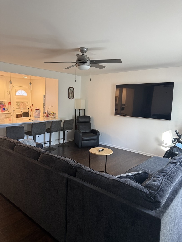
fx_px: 168
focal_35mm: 24
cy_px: 121
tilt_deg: -5.7
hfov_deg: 56.8
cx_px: 91
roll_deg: -2.2
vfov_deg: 71.6
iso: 320
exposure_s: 1/60
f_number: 1.78
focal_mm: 6.76
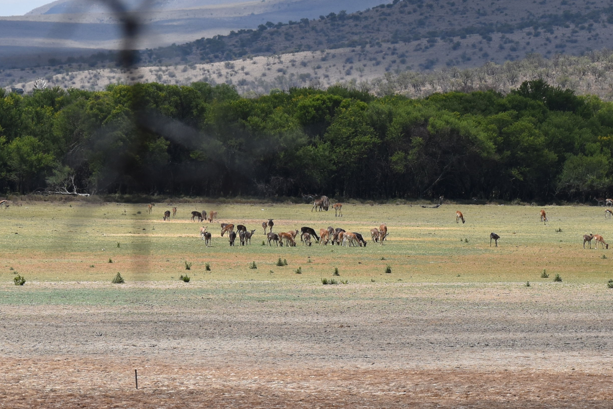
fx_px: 5397
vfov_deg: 4.3
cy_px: 202
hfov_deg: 6.5
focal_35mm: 317
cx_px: 688
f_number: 9
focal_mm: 86
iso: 200
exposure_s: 1/320
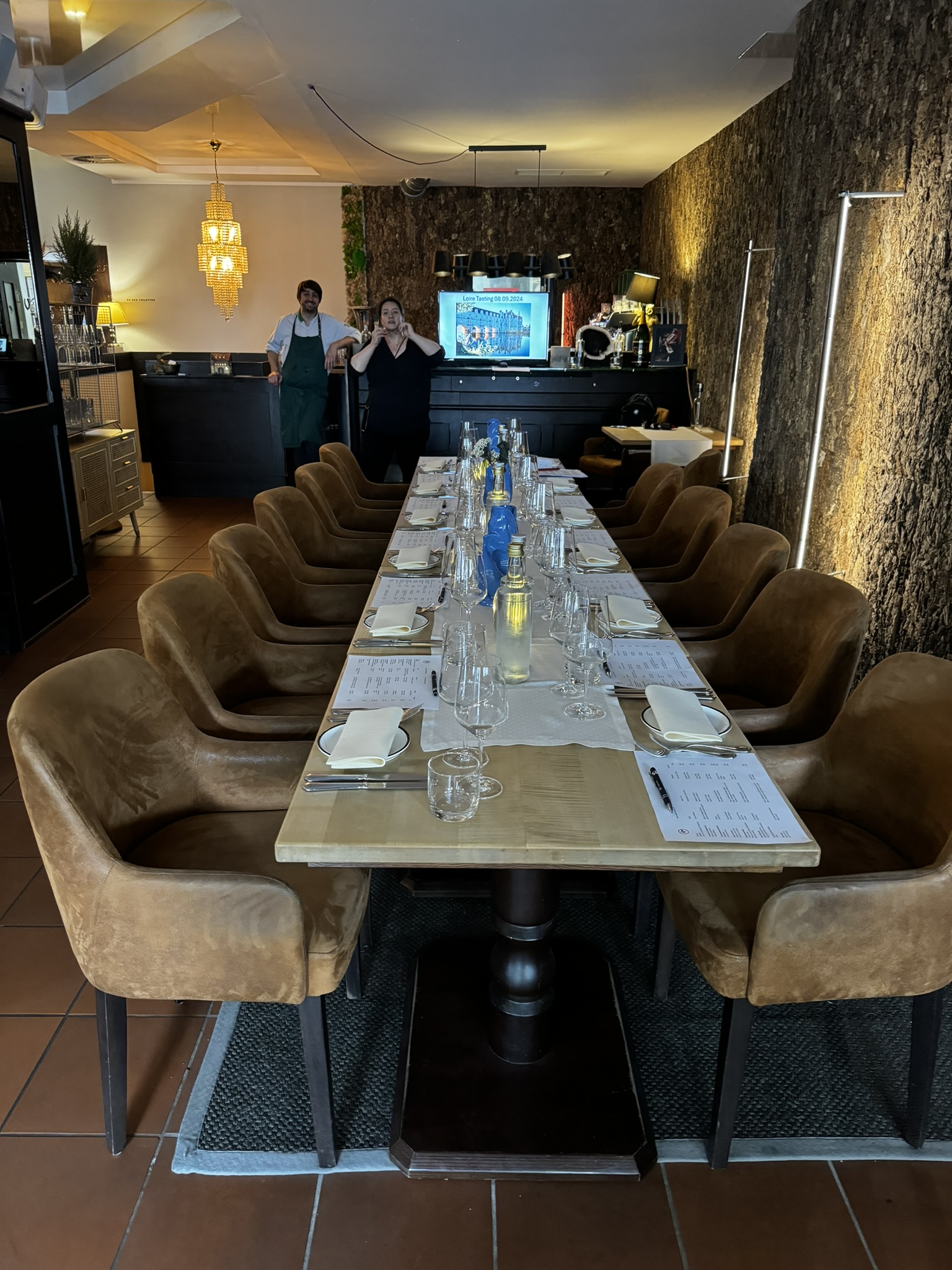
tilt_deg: -19.0
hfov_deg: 56.8
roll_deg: +1.3
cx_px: 476
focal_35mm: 24
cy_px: 635
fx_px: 880
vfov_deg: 71.6
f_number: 1.78
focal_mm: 6.76
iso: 800
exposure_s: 1/50
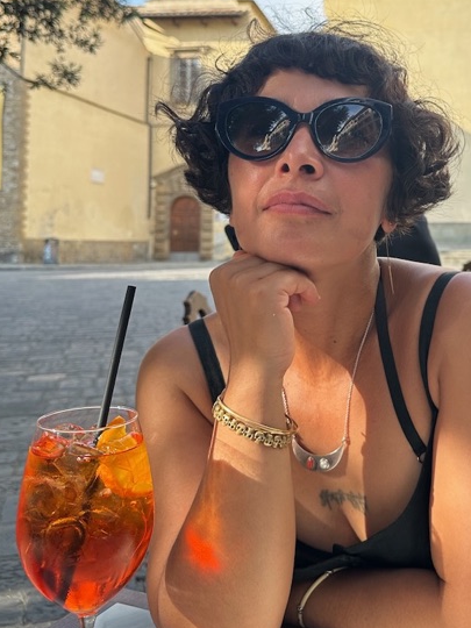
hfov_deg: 35.1
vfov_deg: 45.9
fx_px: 726
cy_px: 198
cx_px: 362
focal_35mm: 40
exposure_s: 1/962
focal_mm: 6.86
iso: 80
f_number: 1.78
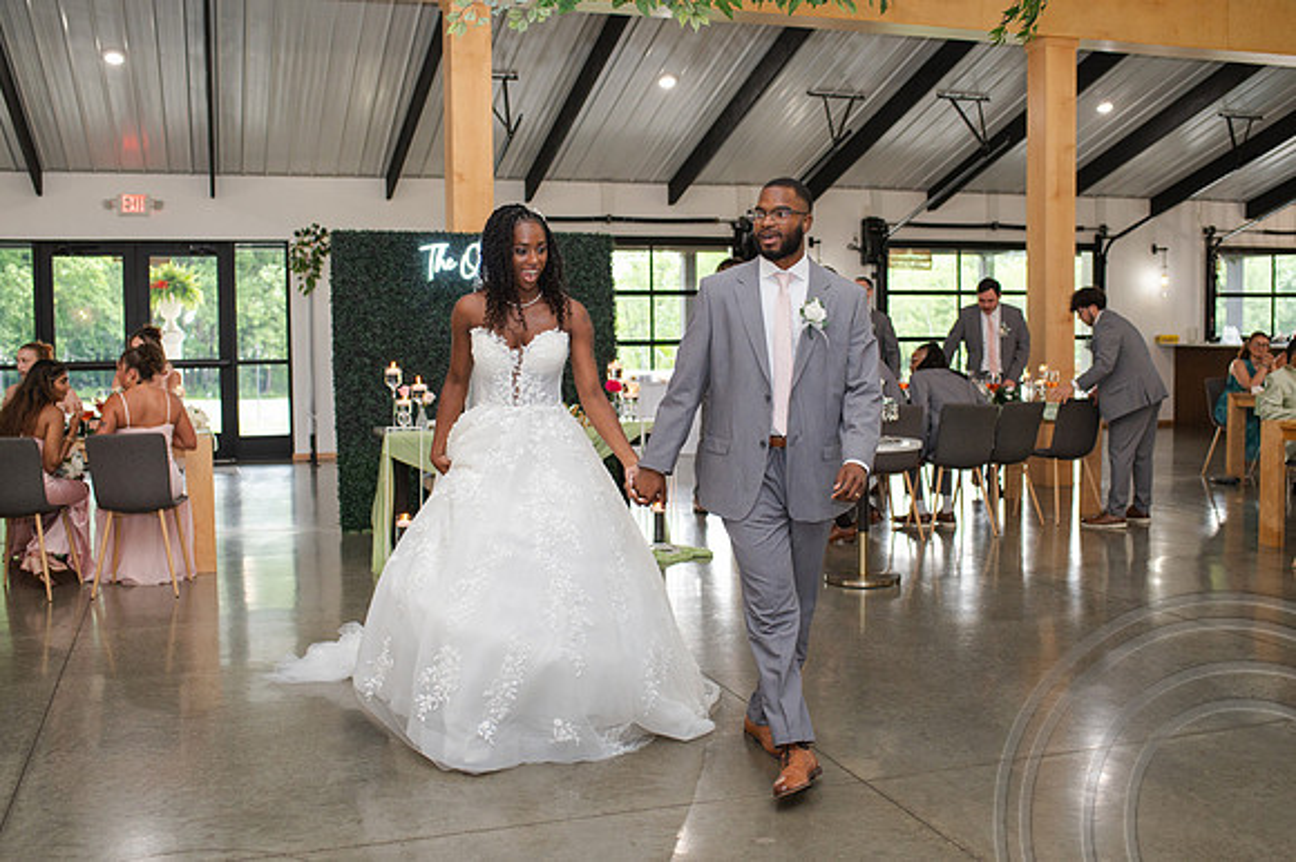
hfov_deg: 50.6
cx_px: 657
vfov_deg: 34.9
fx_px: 1371
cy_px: 412
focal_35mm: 38
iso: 800
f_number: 3.2
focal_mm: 35
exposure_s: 1/200
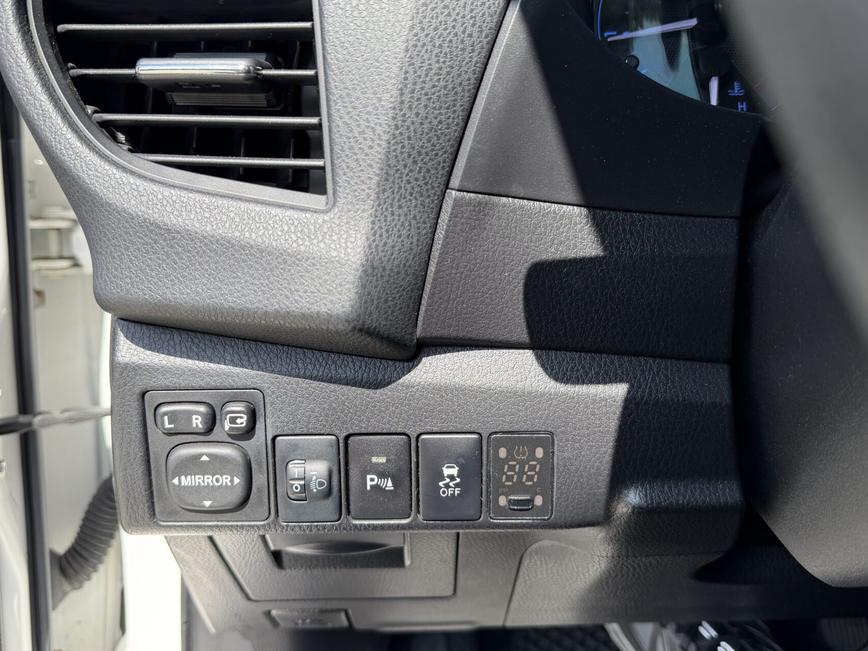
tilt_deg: -13.2
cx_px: 433
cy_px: 287
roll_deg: +2.1
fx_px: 727
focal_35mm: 29
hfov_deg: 61.7
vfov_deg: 48.1
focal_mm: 6.76
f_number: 1.78
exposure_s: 1/494
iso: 80
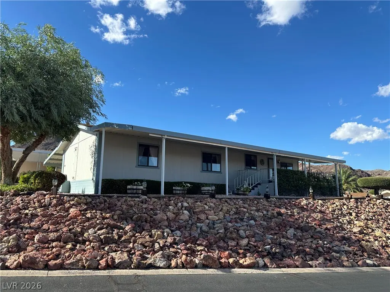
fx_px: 270
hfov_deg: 71.6
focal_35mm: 24
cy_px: 146
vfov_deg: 56.8
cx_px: 195
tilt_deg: +10.3
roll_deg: -0.4
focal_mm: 6.86
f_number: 1.78
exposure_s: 1/2967
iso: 80
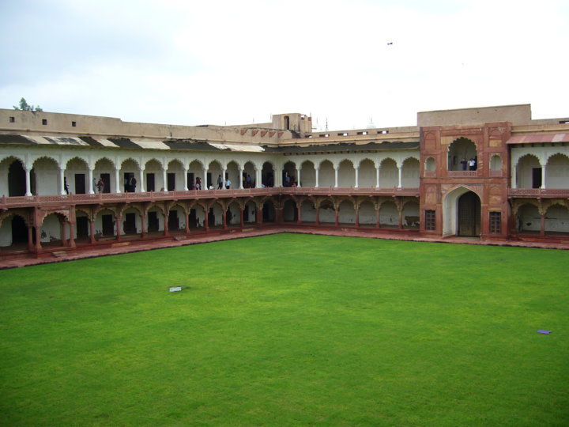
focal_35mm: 35
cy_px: 214
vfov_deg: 40.7
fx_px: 575
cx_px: 284
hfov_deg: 52.6
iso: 80
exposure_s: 1/80
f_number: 2.8
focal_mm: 5.8
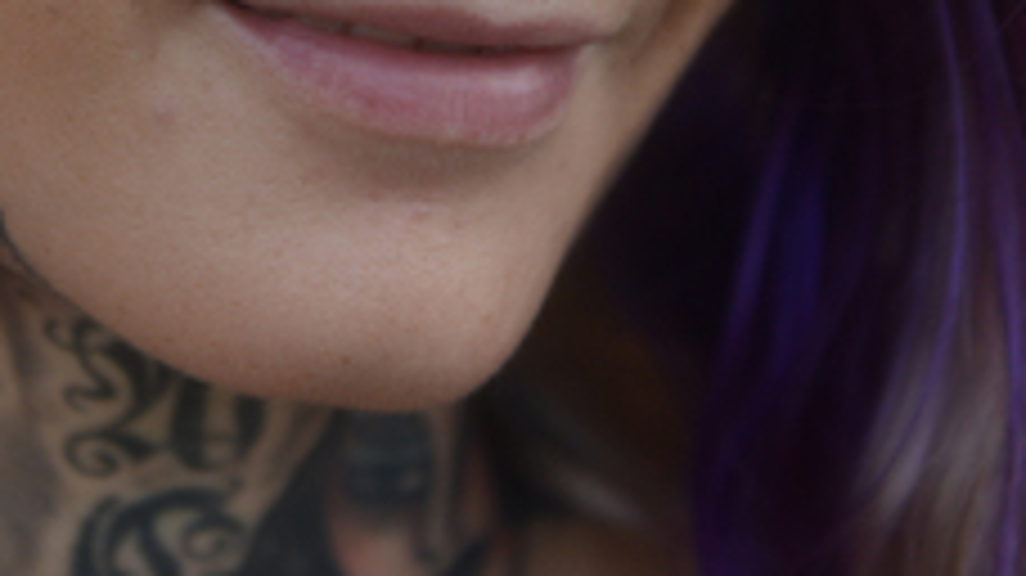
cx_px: 320
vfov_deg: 8.2
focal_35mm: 145
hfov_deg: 14.8
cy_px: -160
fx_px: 3943
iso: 640
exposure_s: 1/2500
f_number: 2.8
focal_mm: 42
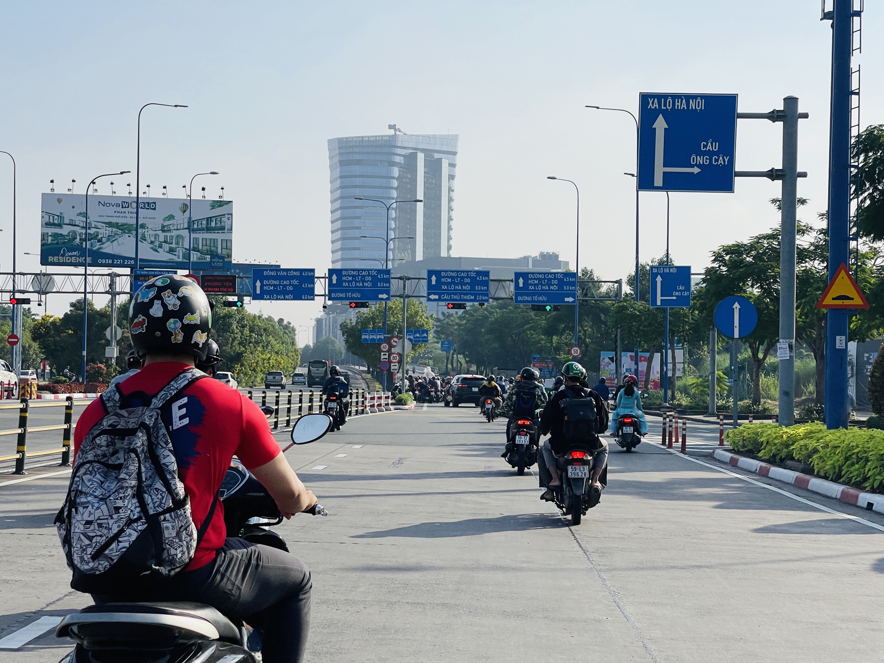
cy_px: 332
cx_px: 442
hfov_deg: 30.3
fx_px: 1634
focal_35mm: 64
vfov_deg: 22.9
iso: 25
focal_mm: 7.5
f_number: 2.2
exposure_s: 1/3125
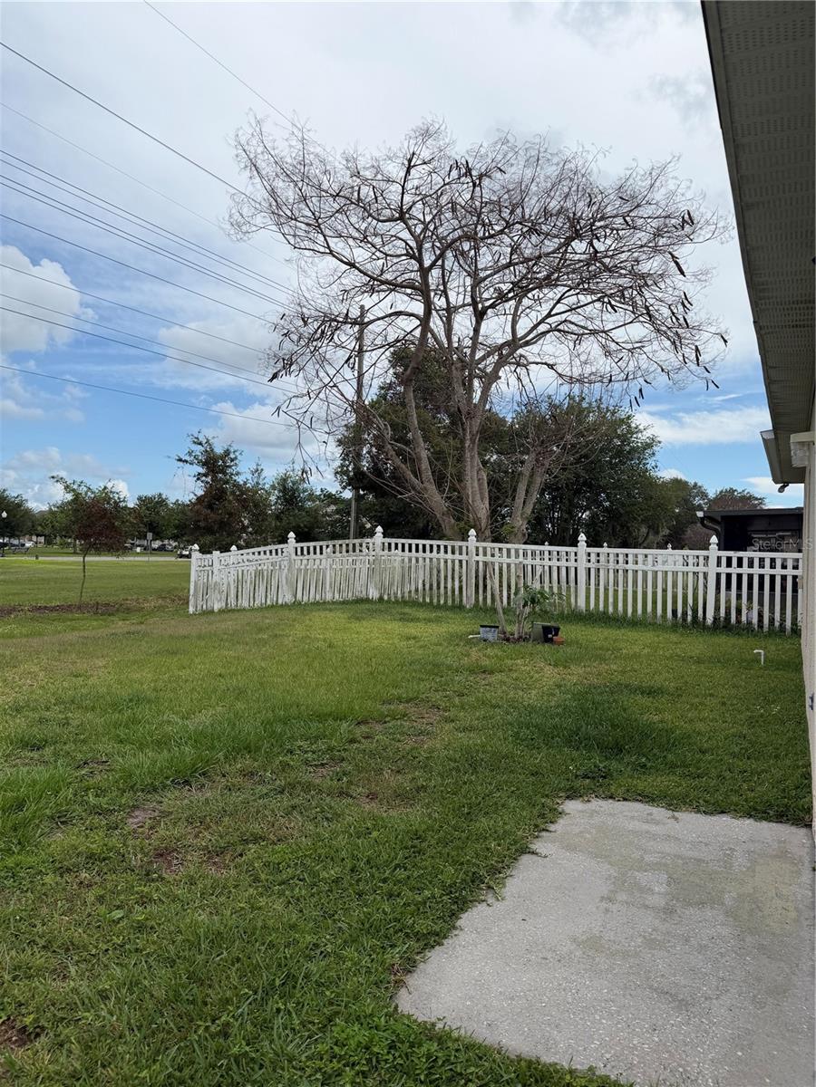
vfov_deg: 71.6
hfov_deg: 56.8
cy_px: 544
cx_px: 408
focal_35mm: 24
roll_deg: -1.0
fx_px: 754
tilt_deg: +1.7
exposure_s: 1/4975
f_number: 1.78
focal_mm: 6.76
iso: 80
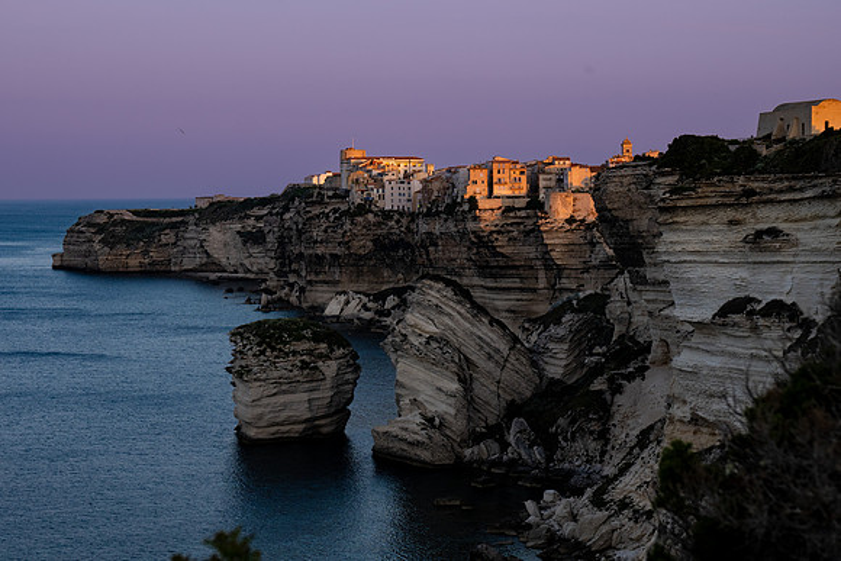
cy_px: 280
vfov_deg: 16.2
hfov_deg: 24.1
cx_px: 420
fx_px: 1970
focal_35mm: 84
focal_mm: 56
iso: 400
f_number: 5.6
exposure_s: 1/200
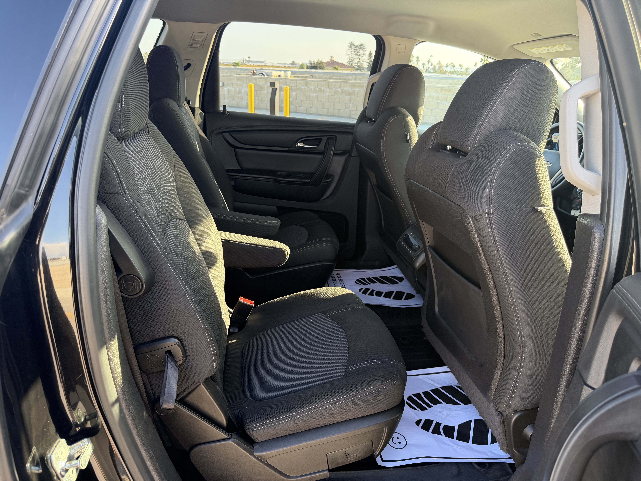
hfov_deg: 71.6
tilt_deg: -20.3
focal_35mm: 24
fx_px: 444
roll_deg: -1.8
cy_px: 240
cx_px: 320
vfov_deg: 56.8
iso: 200
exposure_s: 1/223
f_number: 1.78
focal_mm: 6.76
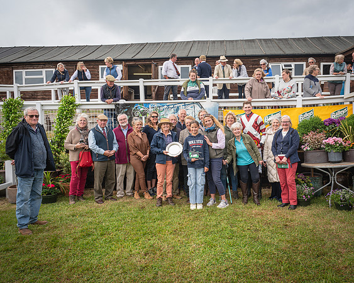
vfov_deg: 47.9
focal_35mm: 30
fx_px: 318
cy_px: 142
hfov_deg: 58.0
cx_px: 194
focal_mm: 27
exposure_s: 1/60
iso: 80
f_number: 6.3
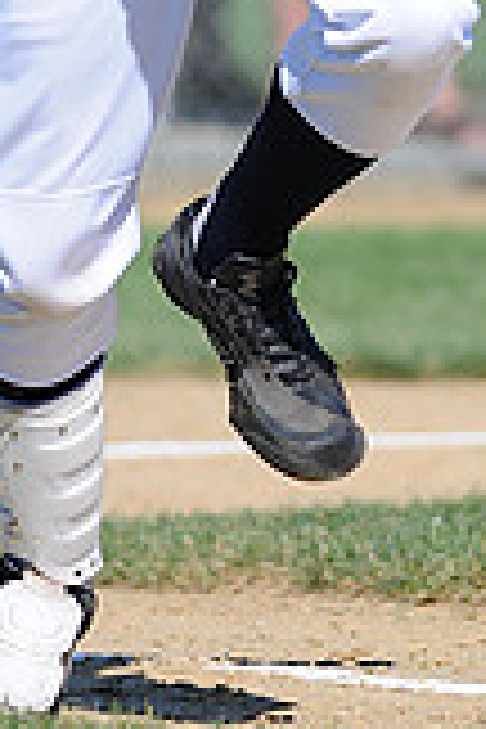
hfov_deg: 1.1
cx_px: 380
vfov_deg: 1.7
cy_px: -243
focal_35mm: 1248
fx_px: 25270
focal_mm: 300
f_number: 4
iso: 200
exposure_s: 1/2000
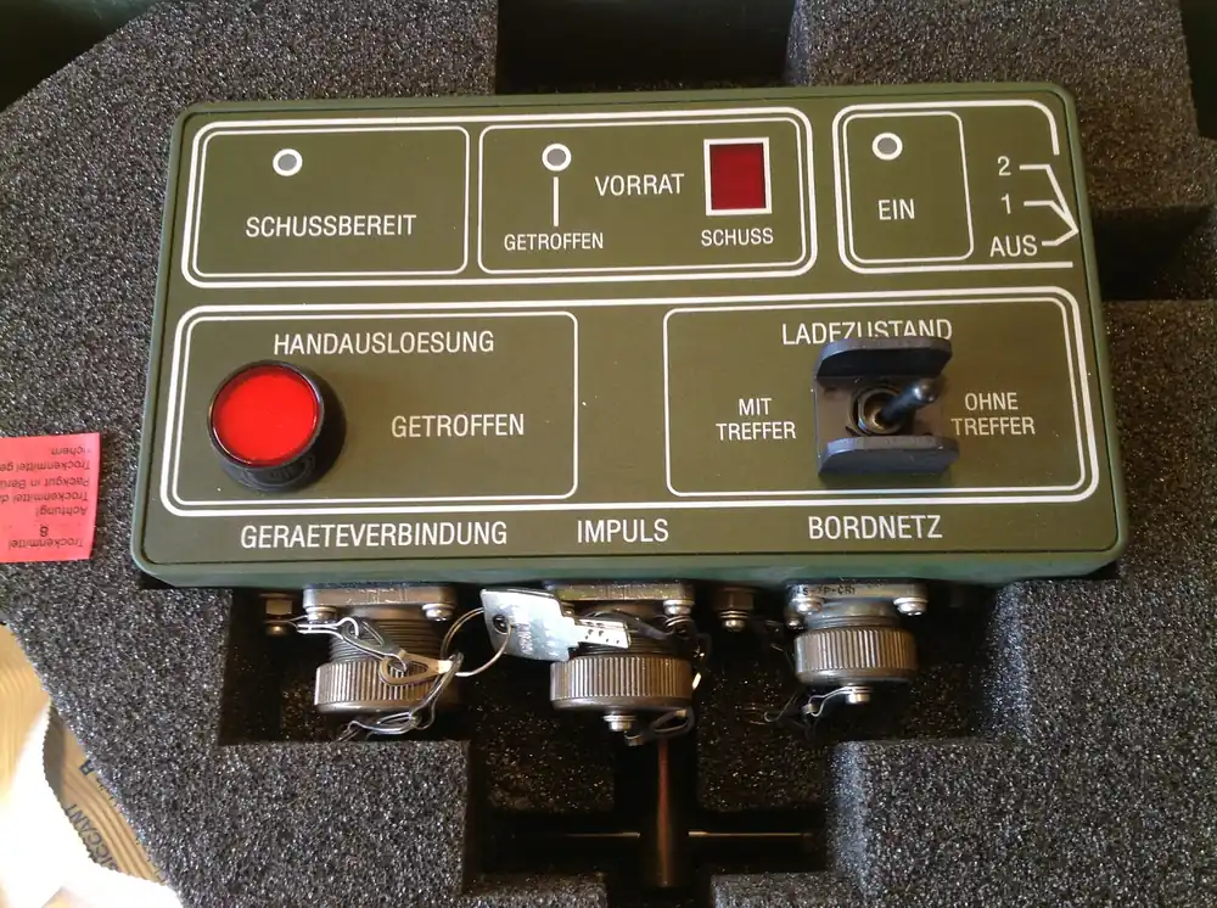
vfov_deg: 40.6
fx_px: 1228
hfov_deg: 52.7
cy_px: 454
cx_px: 608
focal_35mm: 35
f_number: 2.4
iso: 50
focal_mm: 4.28
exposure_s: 1/30
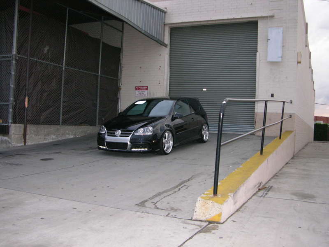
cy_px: 124
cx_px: 164
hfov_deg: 50.1
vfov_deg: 38.7
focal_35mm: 37
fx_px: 352
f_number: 2.8
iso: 200
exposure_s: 1/60.1
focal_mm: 9.5
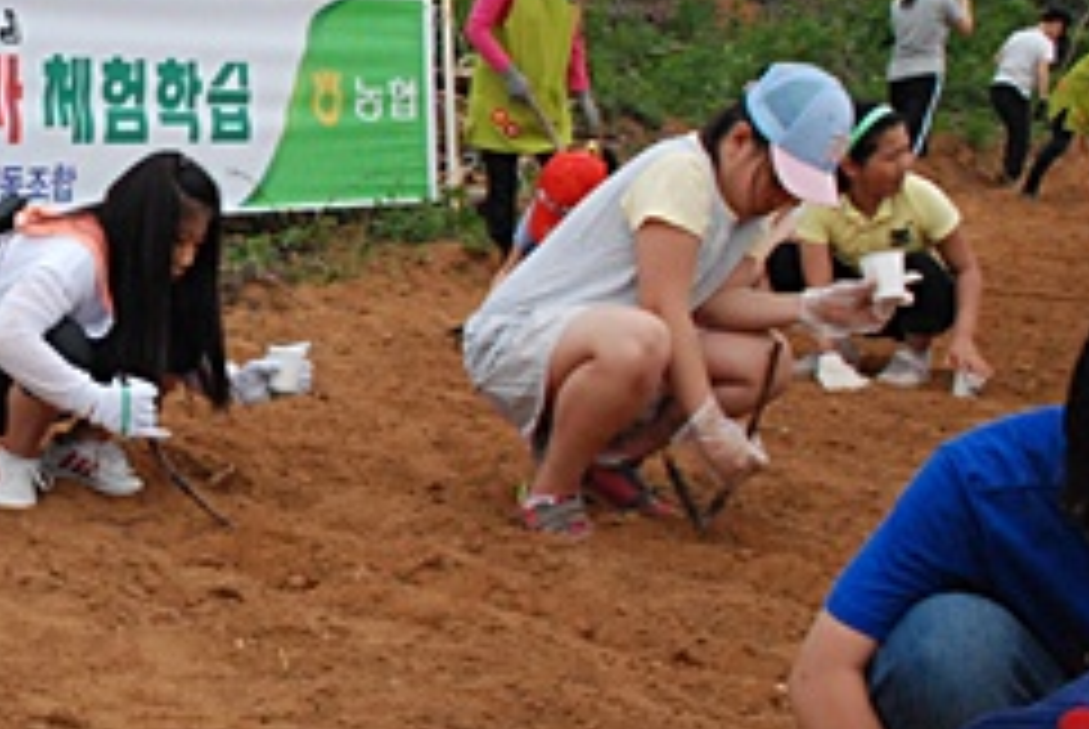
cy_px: 358
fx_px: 1878
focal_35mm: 62
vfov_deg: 22.0
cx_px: -4
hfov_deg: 30.1
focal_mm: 20
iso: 1600
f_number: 14
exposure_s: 1/800
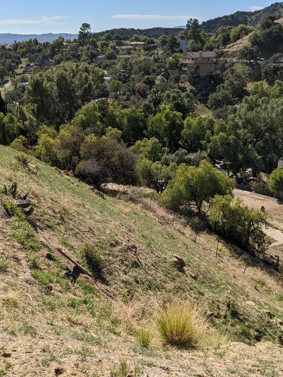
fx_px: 403
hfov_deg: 38.7
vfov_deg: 50.1
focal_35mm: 37
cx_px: 142
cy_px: 191
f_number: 1.73
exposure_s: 1/4695
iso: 60
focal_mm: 4.38
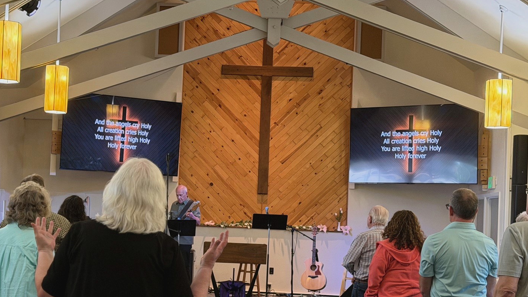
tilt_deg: +2.0
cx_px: 176
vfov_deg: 16.1
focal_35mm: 75
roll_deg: -2.6
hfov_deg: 28.0
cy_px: 188
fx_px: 1050
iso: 200
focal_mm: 6.76
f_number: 1.78
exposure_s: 1/60
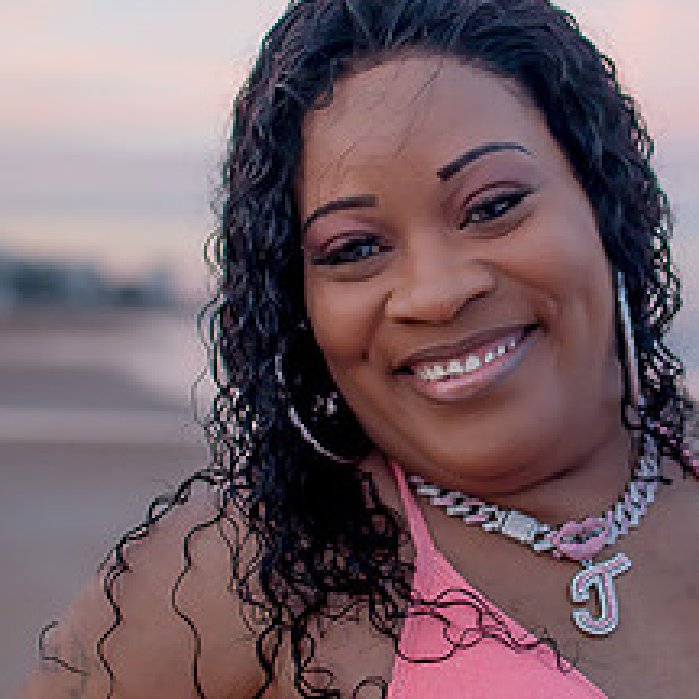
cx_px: 482
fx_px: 2102
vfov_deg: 18.9
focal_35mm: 92
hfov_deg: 18.8
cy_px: 395
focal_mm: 35
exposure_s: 1/250
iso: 640
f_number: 2.2
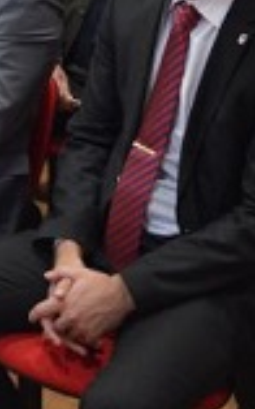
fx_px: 1346
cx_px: -234
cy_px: 9
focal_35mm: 121
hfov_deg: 10.1
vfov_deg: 16.9
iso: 900
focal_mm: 21
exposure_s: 1/30
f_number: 3.8
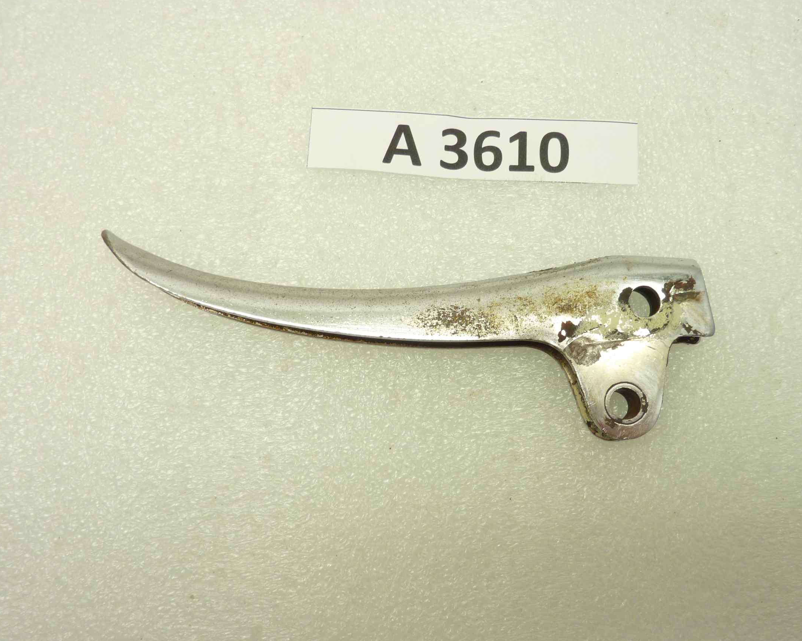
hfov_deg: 60.2
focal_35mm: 29
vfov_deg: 49.9
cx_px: 461
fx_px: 688
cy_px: 347
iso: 80
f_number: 3.3
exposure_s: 1/20
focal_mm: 4.1
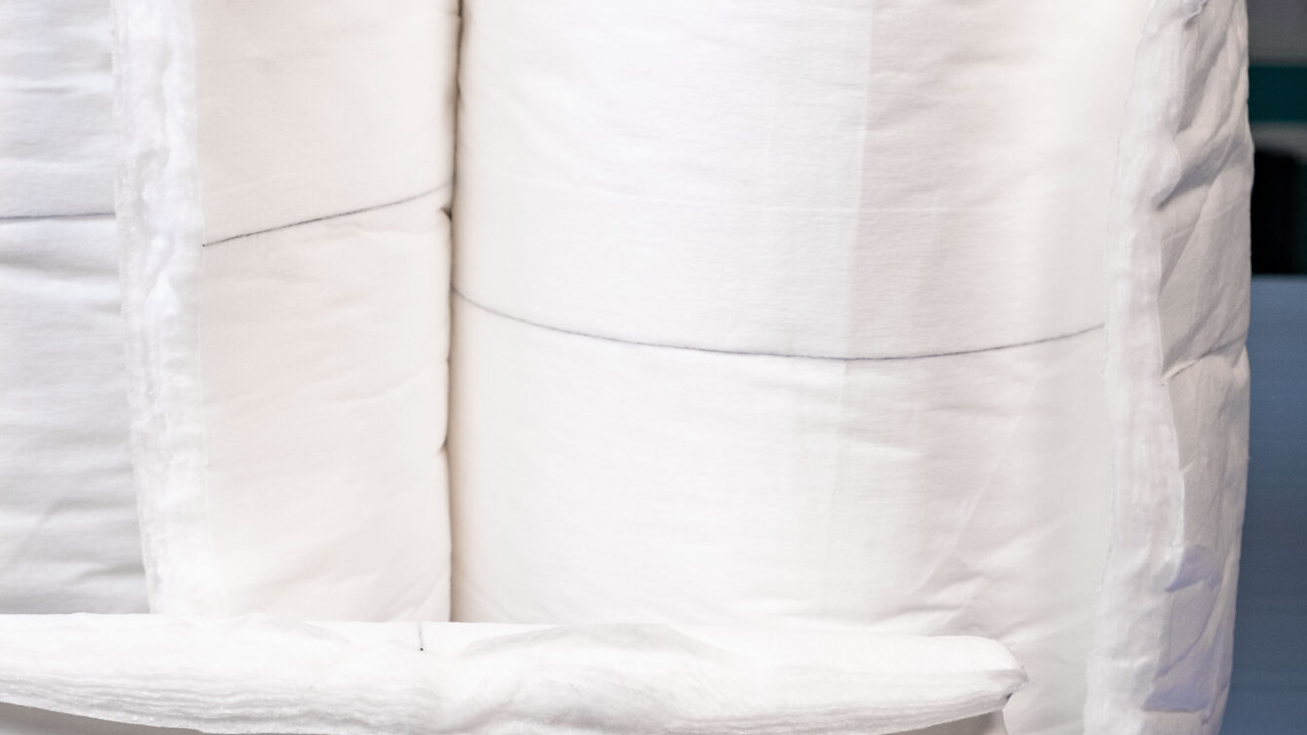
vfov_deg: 12.0
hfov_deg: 21.0
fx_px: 3500
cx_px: 391
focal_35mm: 101
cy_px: 255
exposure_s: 1/125
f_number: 5
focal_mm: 33.2
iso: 400
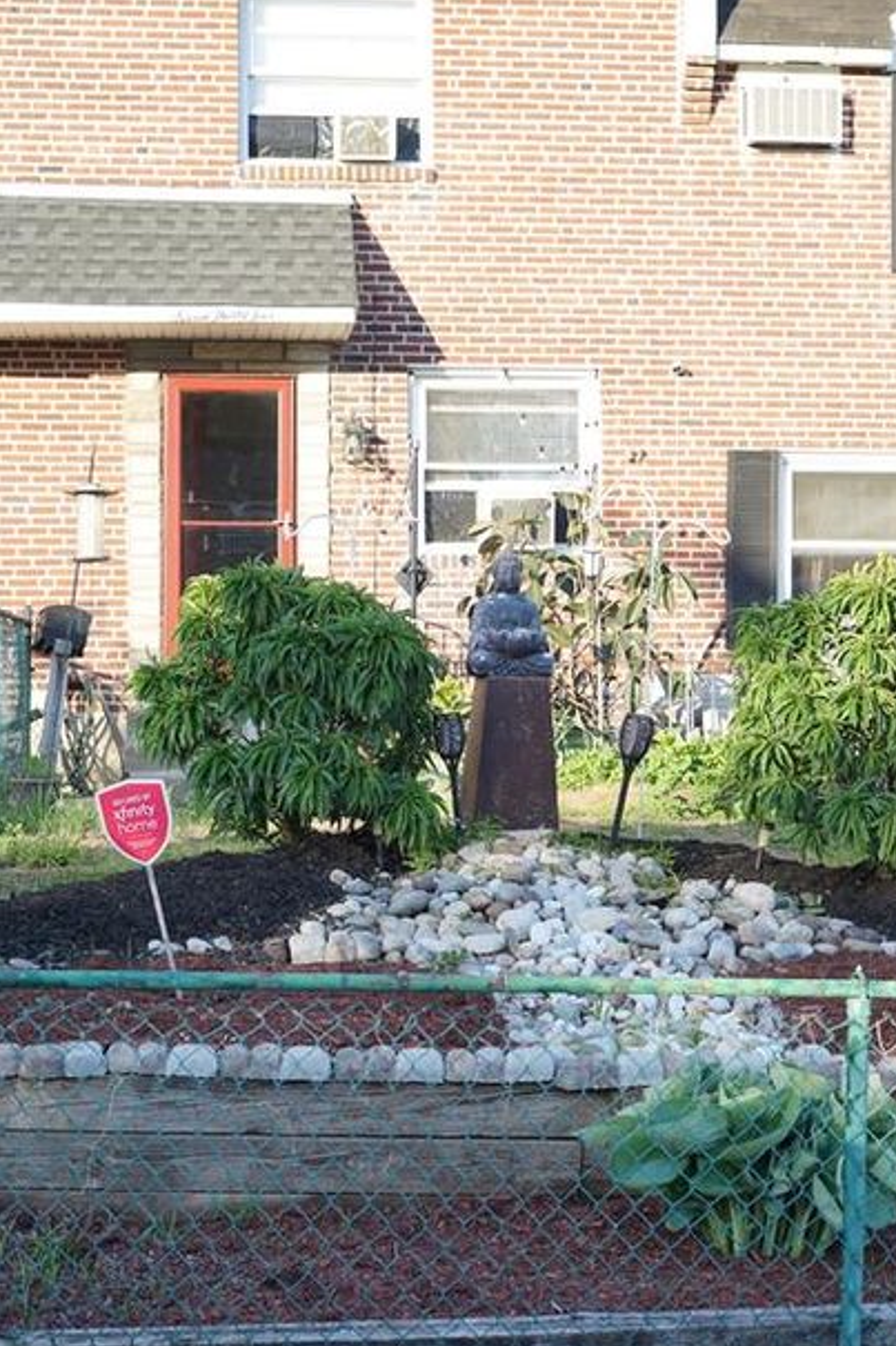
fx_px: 2316
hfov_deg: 21.9
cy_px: 710
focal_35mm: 62
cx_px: 411
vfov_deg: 32.4
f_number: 5
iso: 100
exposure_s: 1/100
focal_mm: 50
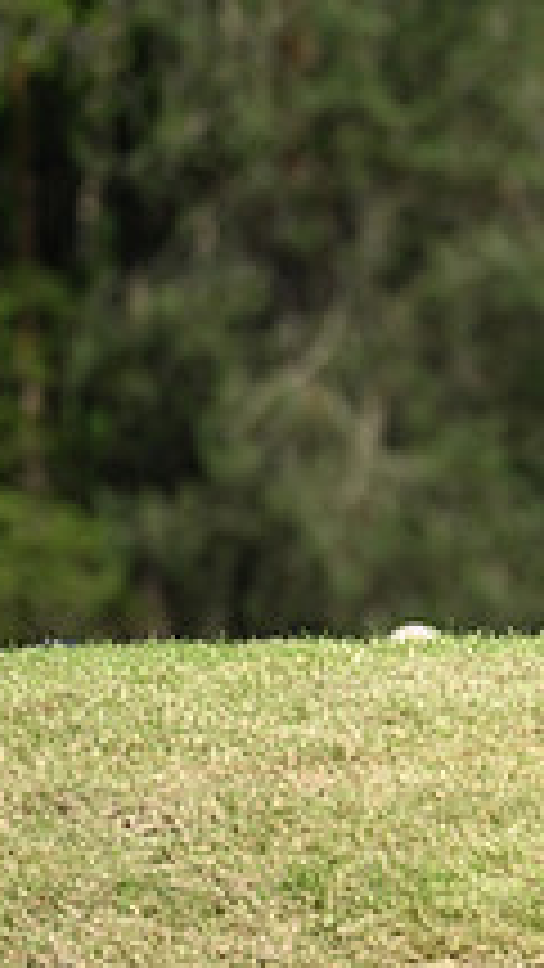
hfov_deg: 1.2
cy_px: 331
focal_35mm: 1017
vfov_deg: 2.1
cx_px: 1057
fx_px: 26070
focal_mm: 360
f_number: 5.6
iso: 320
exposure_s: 1/1250
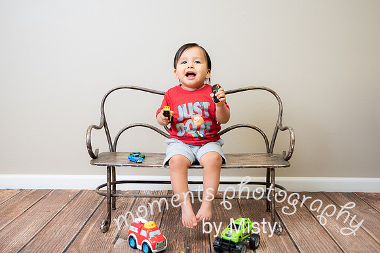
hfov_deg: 45.9
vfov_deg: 31.5
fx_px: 449
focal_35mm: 42
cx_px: 196
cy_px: 118
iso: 800
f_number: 3.2
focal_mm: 38
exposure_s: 1/125
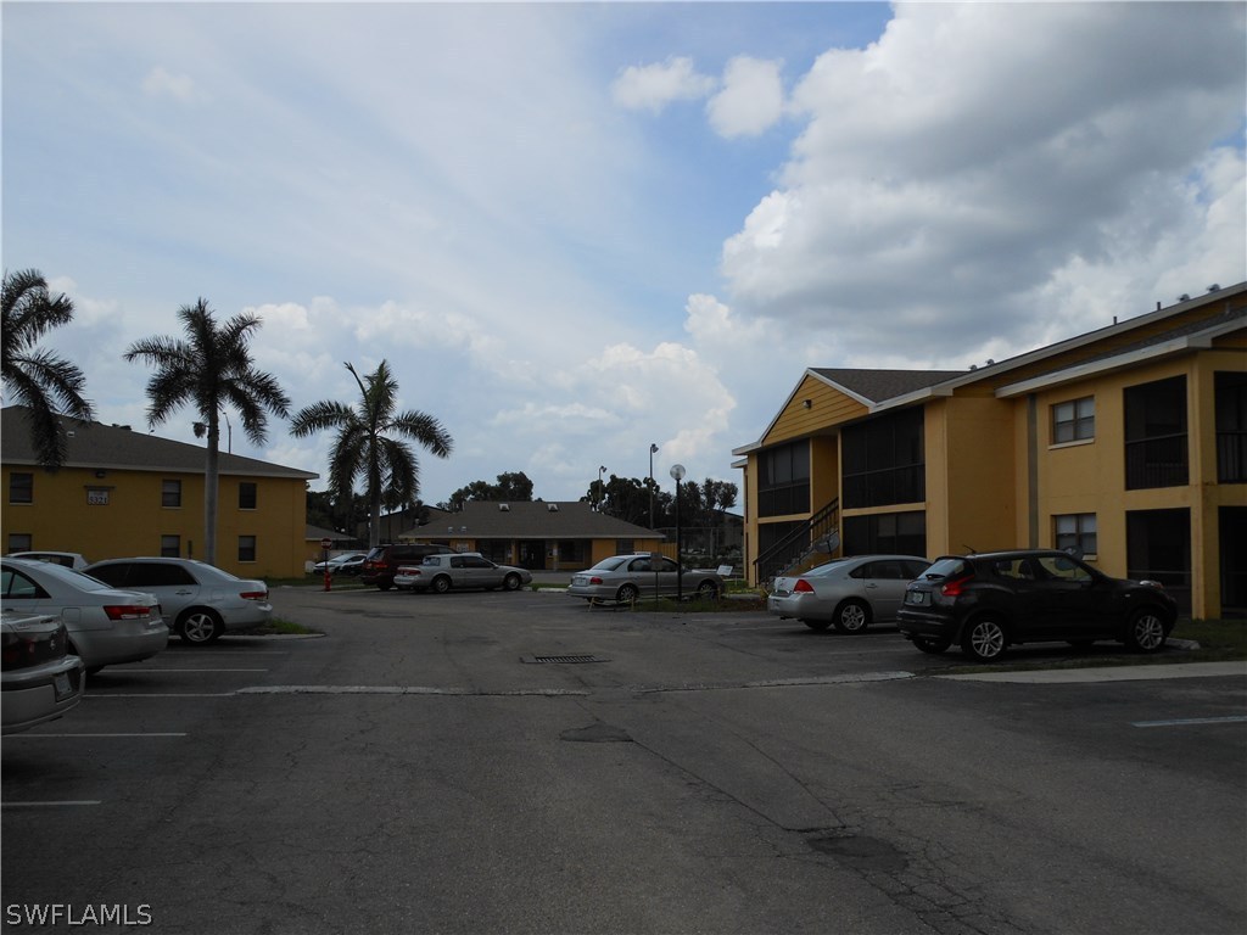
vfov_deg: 42.9
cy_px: 468
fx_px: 1189
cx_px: 624
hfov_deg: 55.4
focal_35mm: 33
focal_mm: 6
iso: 80
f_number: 3.5
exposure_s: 1/1500
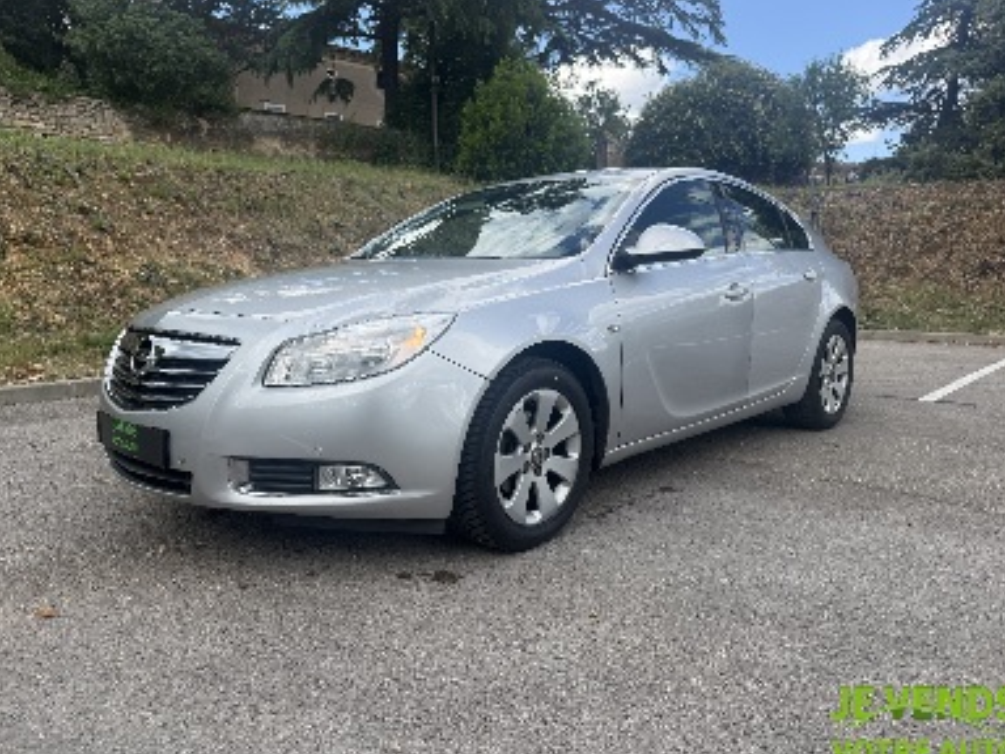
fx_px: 755
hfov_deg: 67.3
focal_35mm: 26
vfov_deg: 53.1
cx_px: 489
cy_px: 377
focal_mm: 6.76
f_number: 1.78
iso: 80
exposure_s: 1/2000
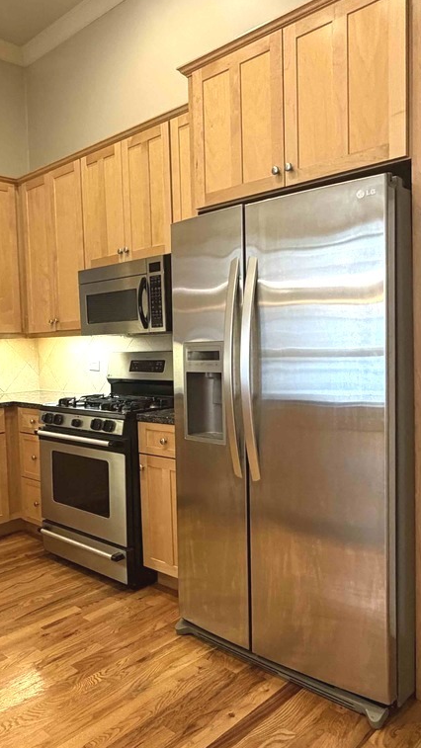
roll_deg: +2.0
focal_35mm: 29
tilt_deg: -4.0
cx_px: 138
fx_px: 575
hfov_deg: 39.7
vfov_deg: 66.1
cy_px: 380
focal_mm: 2.22
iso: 400
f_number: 2.2
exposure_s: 1/60
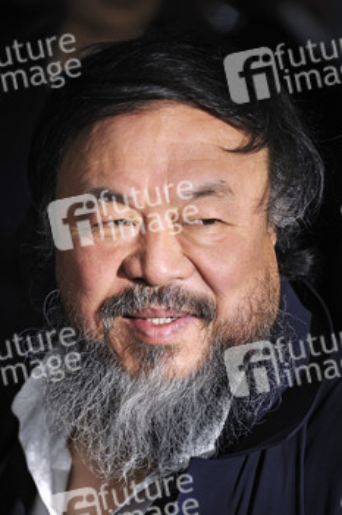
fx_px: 3258
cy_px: 289
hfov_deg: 6.0
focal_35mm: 228
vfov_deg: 9.0
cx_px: 166
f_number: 4.5
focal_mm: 200
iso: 800
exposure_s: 1/400
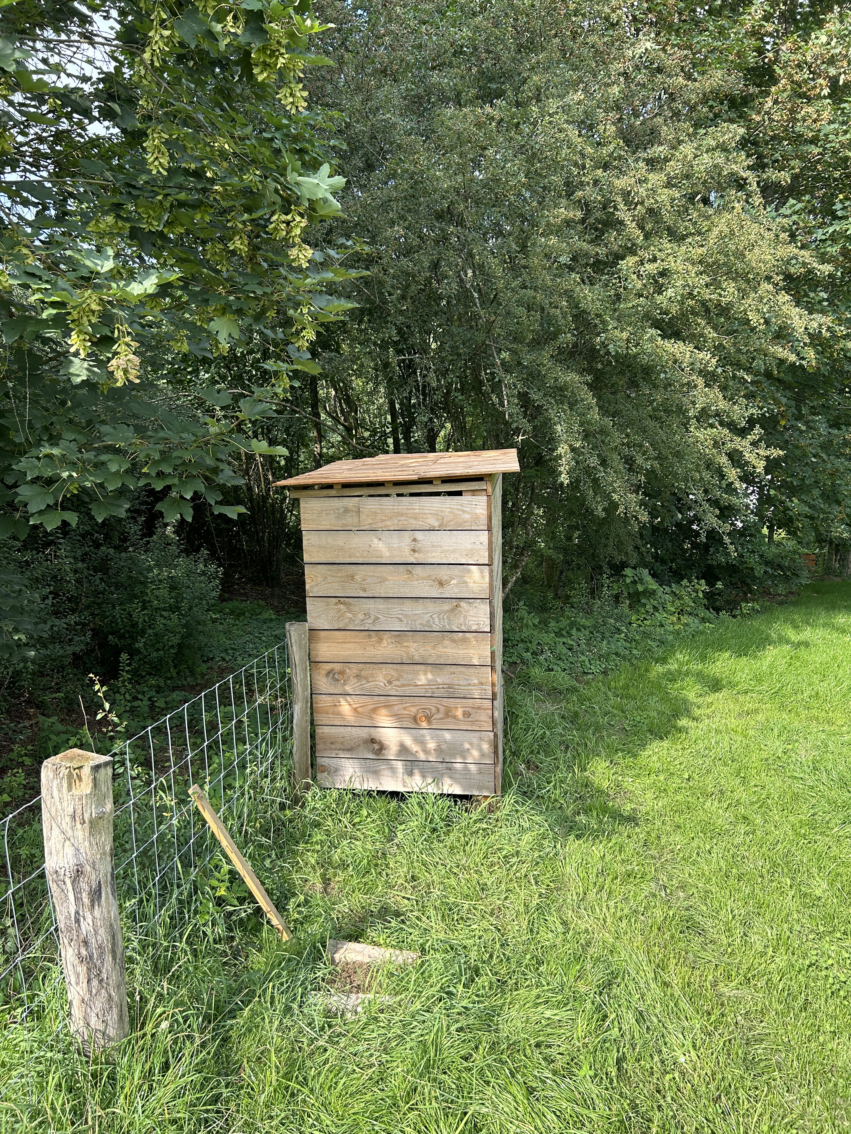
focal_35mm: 26
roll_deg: +0.6
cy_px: 567
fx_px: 852
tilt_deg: -11.1
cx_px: 426
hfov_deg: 53.1
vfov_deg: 67.3
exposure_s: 1/1029
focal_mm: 5.7
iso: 50
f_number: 1.5
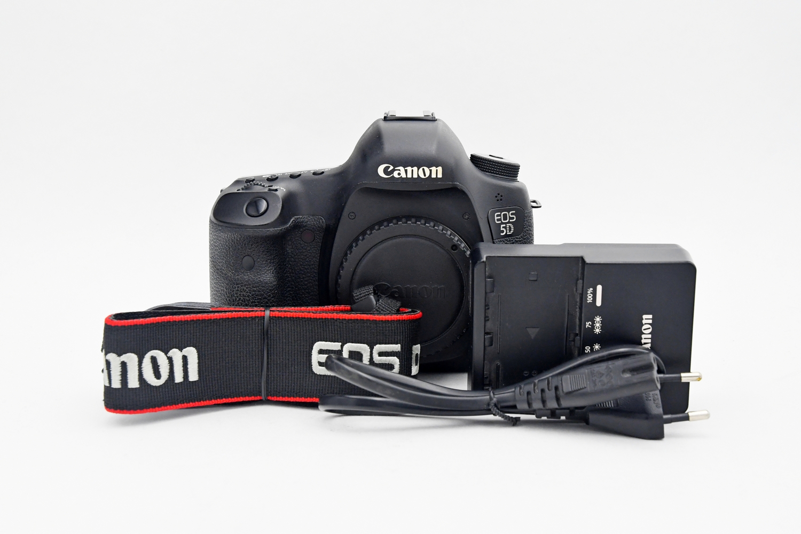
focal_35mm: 60
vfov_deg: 22.6
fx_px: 1335
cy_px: 267
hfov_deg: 33.4
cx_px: 400
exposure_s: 1/200
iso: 1600
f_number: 8
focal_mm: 40
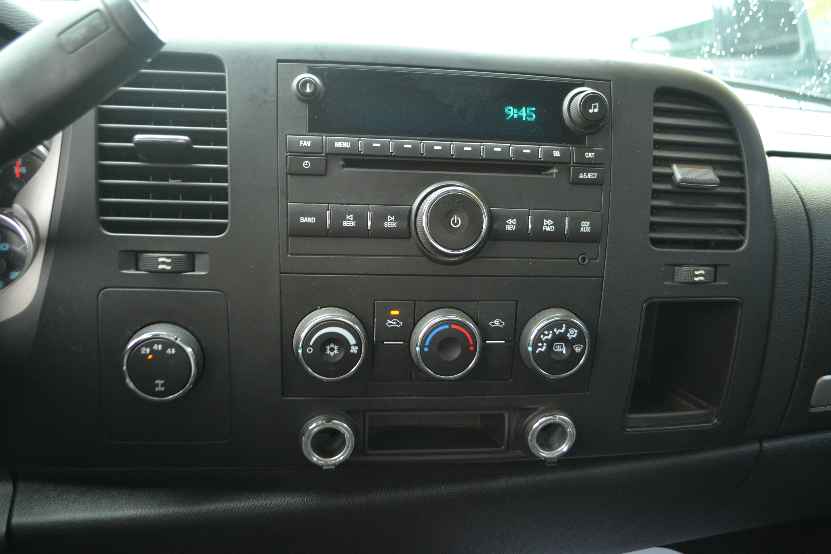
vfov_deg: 40.0
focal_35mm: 33
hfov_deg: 57.2
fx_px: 762
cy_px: 277
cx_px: 416
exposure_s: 1/60
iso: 720
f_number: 4
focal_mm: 22
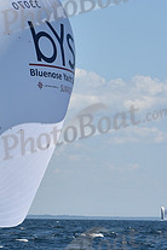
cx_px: -61
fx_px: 1795
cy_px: 83
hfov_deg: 5.3
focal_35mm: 258
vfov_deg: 8.0
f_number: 8
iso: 200
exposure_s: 1/1000
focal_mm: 92
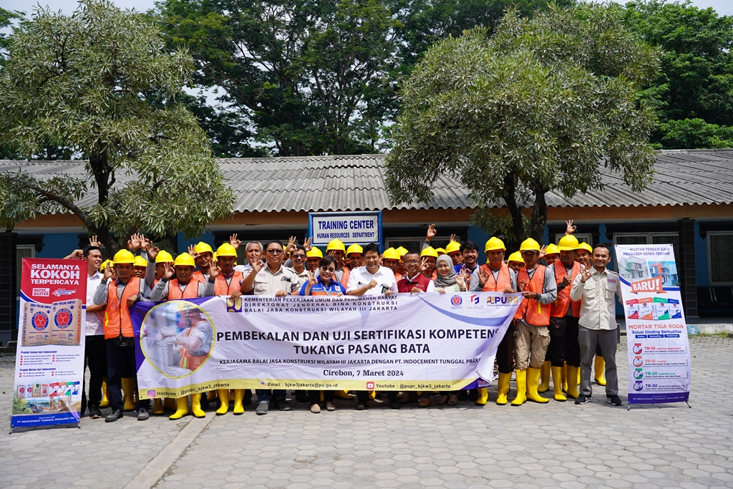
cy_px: 244
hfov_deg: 55.8
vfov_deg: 38.9
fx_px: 692
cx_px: 366
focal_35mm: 34
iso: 100
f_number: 5
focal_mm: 34
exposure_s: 1/640
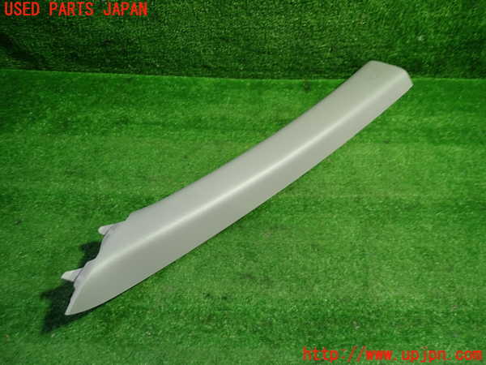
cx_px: 243
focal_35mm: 25
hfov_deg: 69.4
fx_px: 351
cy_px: 182
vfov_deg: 54.9
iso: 200
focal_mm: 4.5
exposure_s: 1/40
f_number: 2
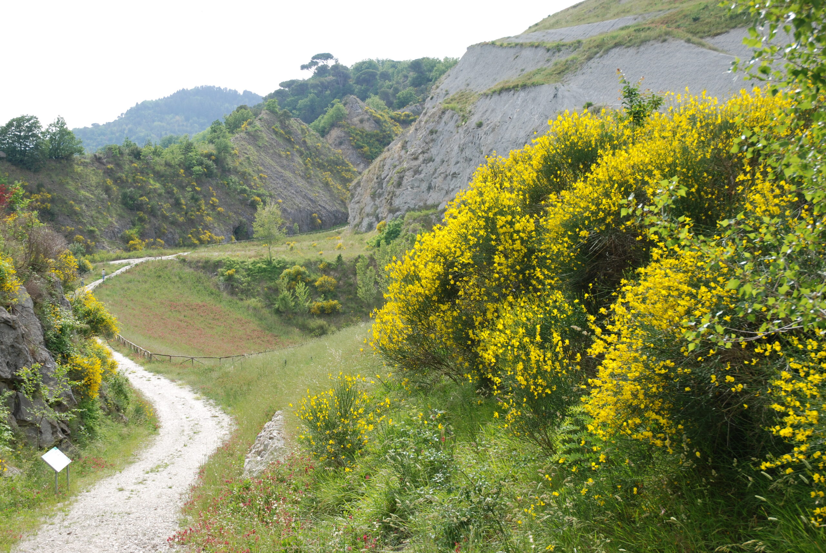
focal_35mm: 51
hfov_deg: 38.8
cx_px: 413
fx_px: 1172
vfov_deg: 26.6
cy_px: 276
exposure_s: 1/160
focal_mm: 34
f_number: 6.3
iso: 125
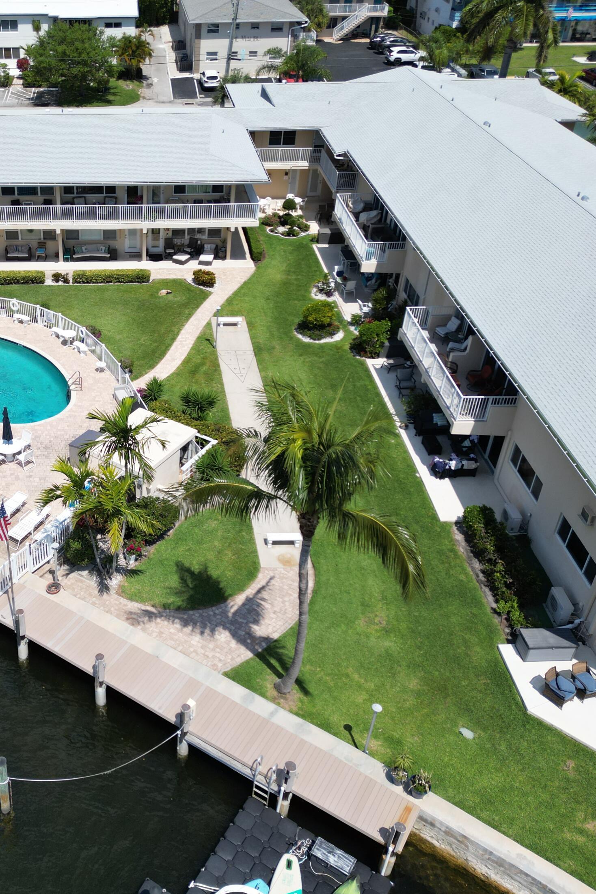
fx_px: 844
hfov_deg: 37.4
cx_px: 115
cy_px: 450
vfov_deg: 55.8
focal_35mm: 34
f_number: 1.7
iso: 100
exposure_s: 1/4000
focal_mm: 6.72
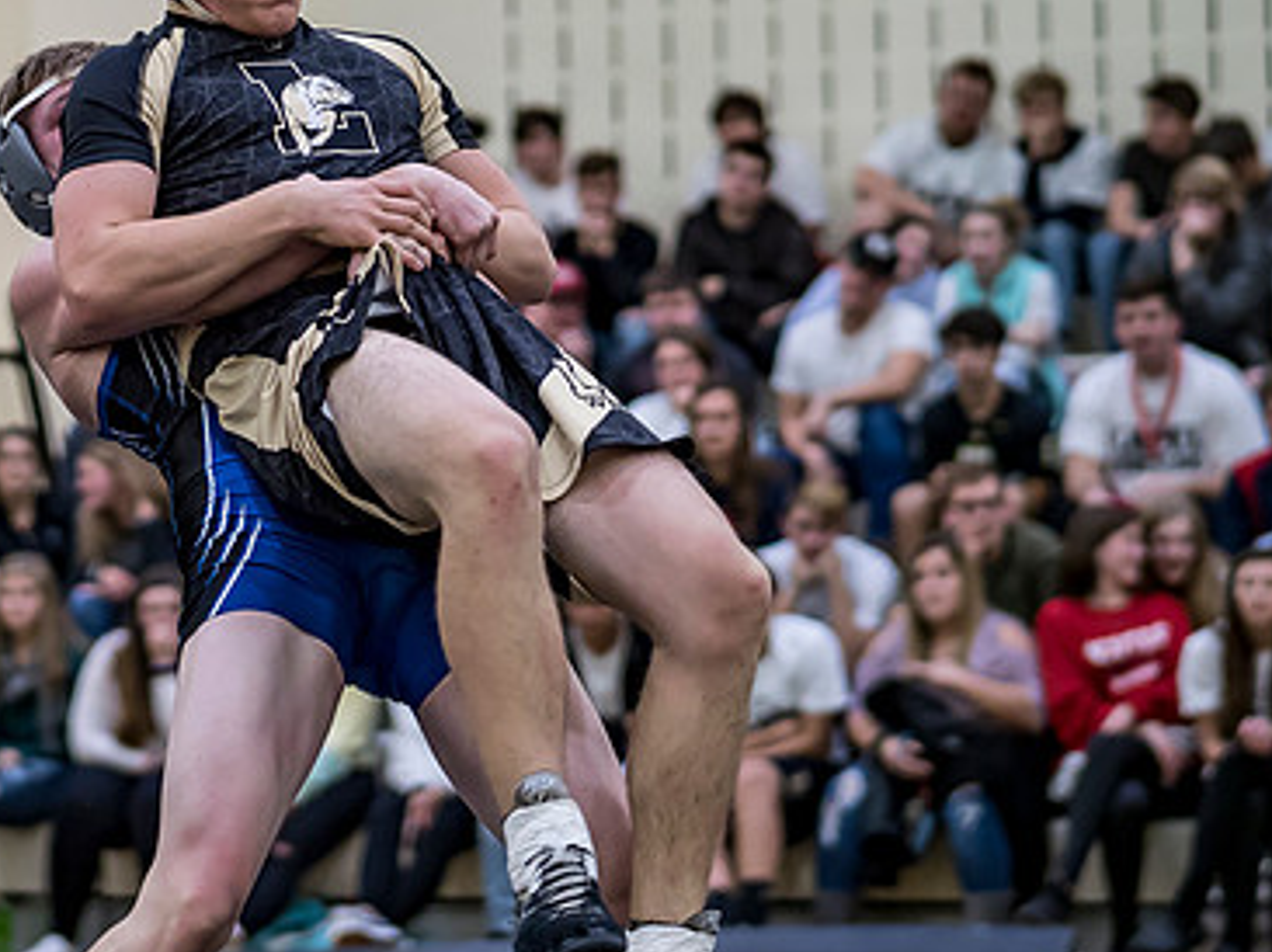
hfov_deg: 11.6
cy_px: 274
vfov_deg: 8.7
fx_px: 6243
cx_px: 321
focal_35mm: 170
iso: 640
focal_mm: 45
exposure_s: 1/1000
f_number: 1.2
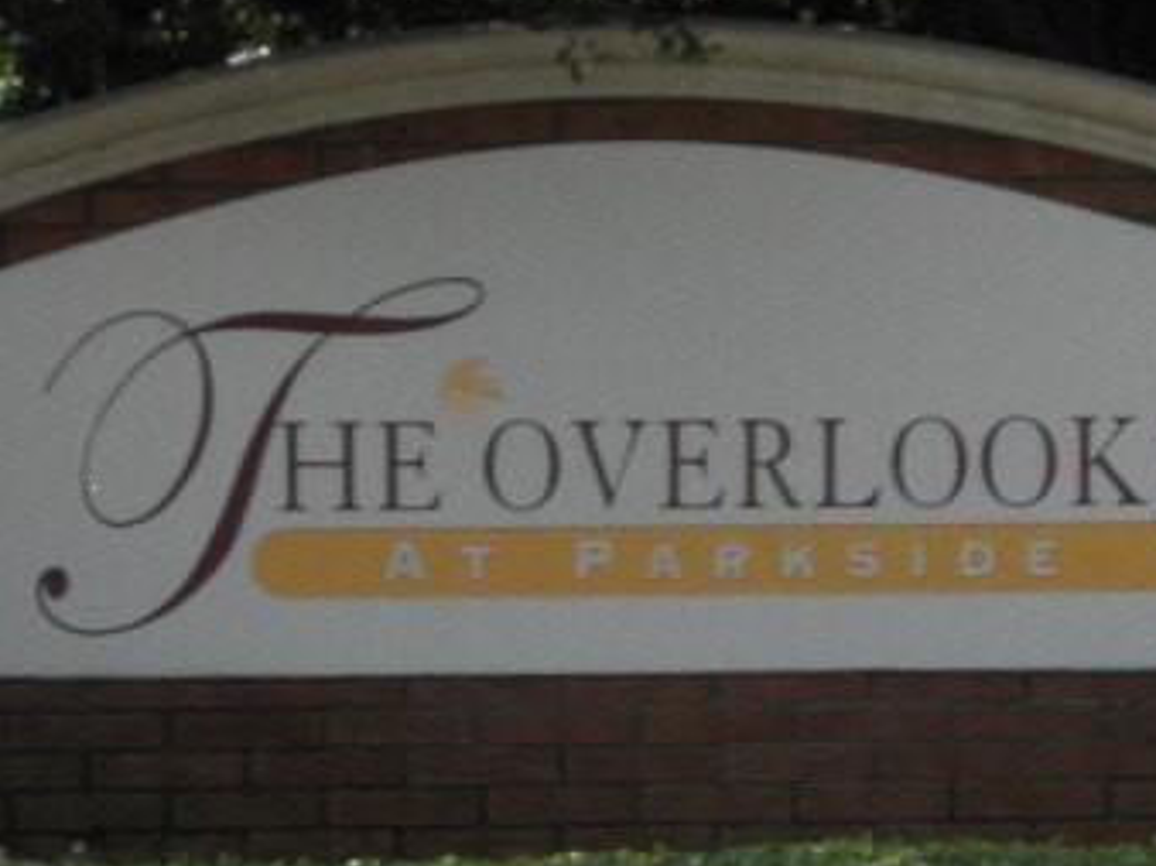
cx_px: 653
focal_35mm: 341
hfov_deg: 5.8
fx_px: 11380
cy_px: 688
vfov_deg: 4.4
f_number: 5.7
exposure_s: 1/200
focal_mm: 31.9
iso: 80
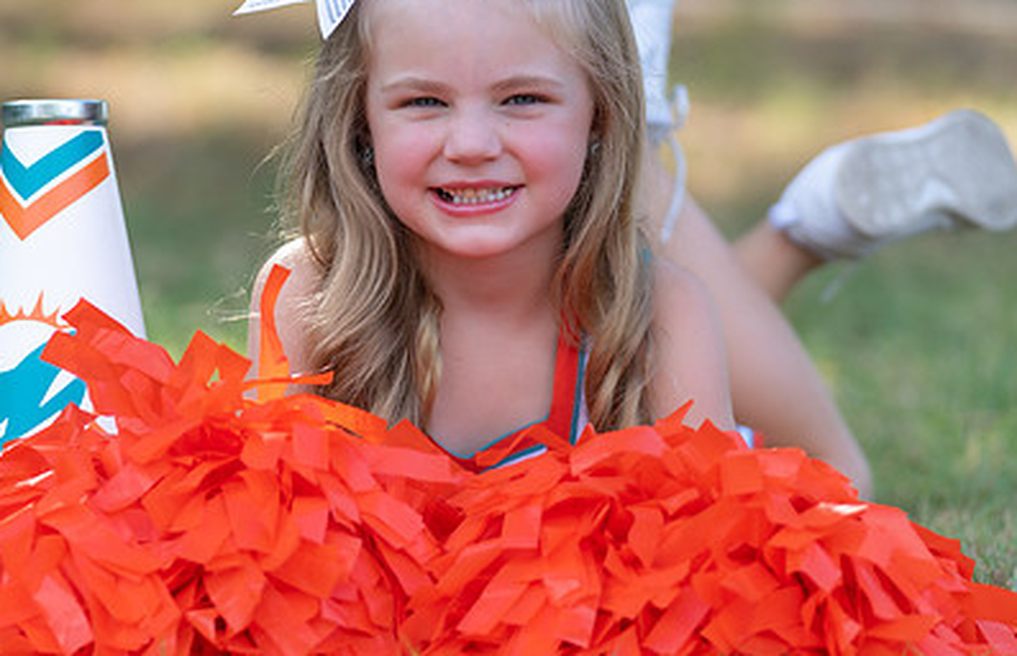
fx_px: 5649
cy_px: 258
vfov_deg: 6.6
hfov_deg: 10.3
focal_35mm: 202
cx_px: 465
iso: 100
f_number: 2.8
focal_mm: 125
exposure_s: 1/400
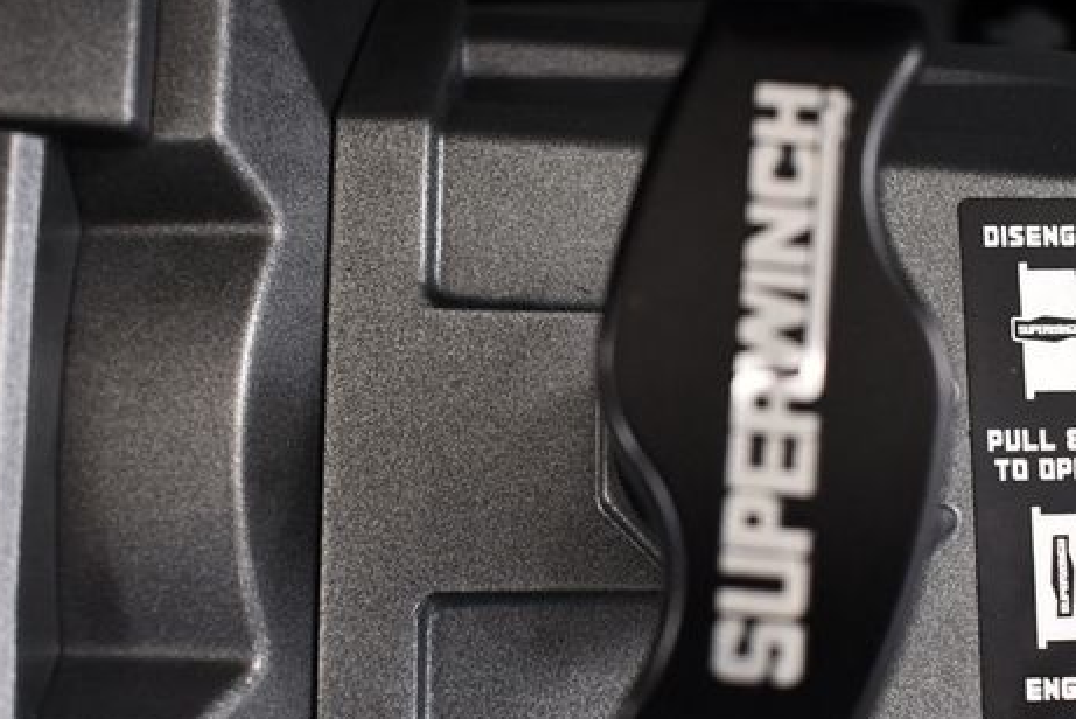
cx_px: 567
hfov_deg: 39.6
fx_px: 1495
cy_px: 486
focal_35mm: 50
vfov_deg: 26.9
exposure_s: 1/125
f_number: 3.5
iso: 1400
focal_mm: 18
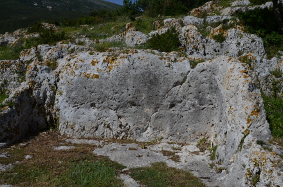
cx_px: 142
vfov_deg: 34.0
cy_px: 94
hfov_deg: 49.7
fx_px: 306
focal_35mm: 39
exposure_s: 1/1250
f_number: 18
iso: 1000
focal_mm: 26
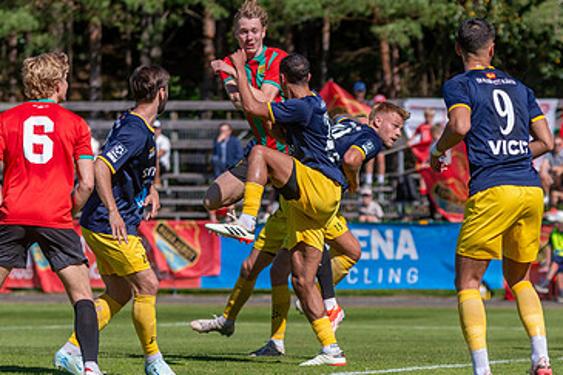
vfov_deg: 4.7
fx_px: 4549
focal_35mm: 291
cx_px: 321
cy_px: 209
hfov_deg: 7.1
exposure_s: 1/2000
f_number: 3.5
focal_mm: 122
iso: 160
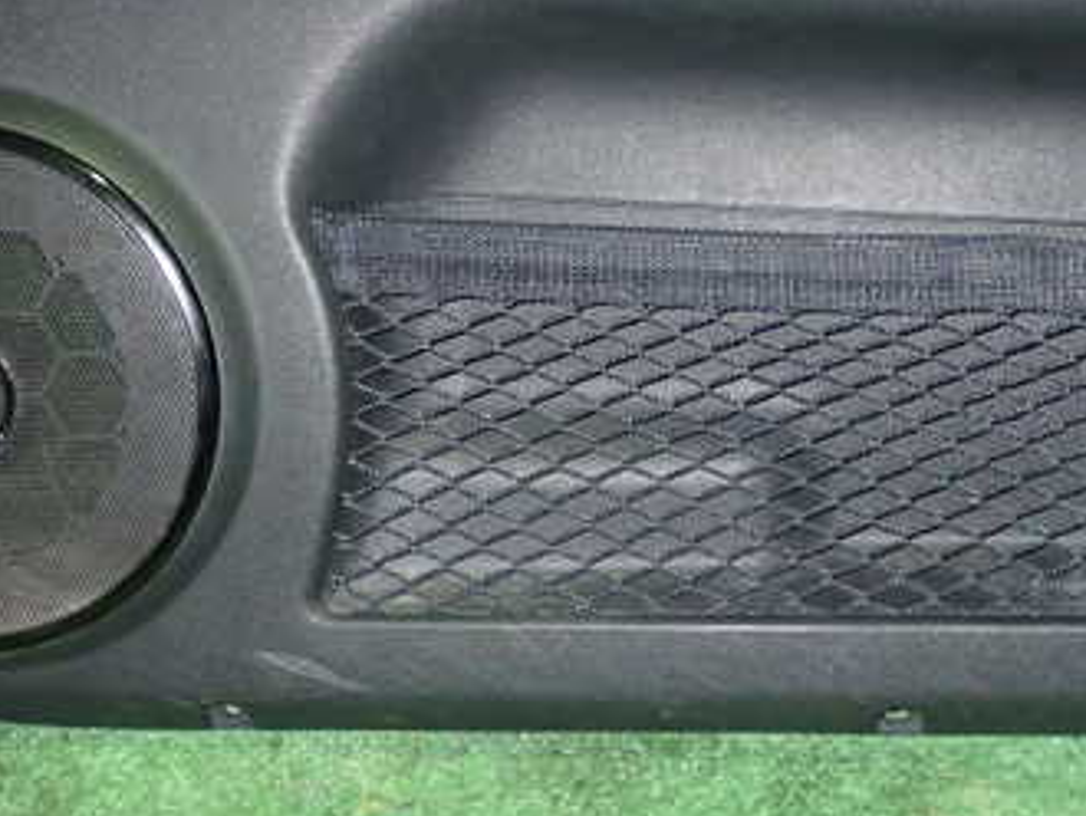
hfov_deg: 24.4
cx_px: 609
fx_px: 2512
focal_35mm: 80
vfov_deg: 18.4
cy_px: 336
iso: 800
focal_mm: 7.84
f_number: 2.9
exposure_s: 1/40
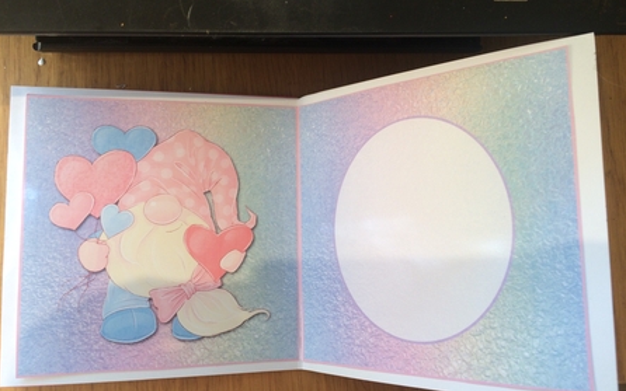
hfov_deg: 61.2
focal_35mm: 31
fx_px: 529
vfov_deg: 40.6
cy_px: 200
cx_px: 312
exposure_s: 1/50
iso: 40
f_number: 2.2
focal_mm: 4.15
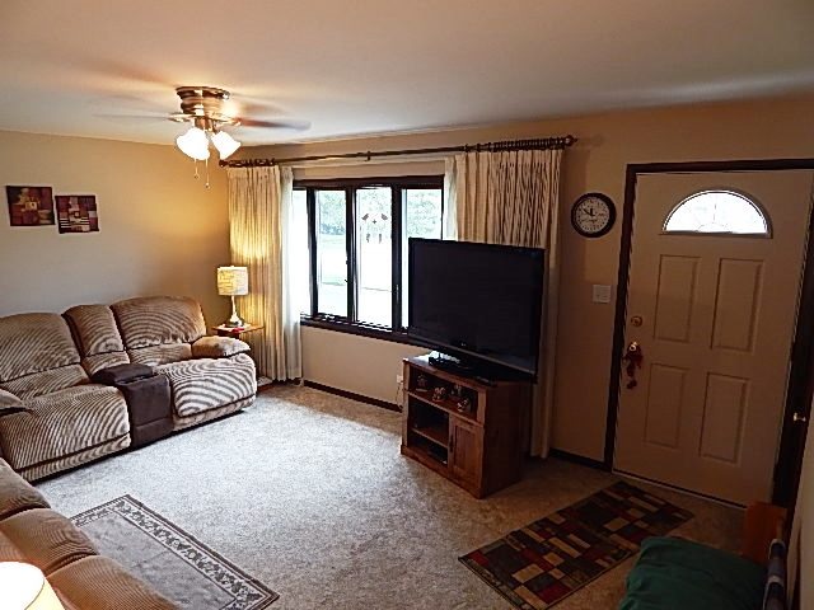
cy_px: 305
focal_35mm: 23
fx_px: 541
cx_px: 407
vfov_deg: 58.9
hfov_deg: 73.9
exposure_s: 1/30
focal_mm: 4
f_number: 3
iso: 125
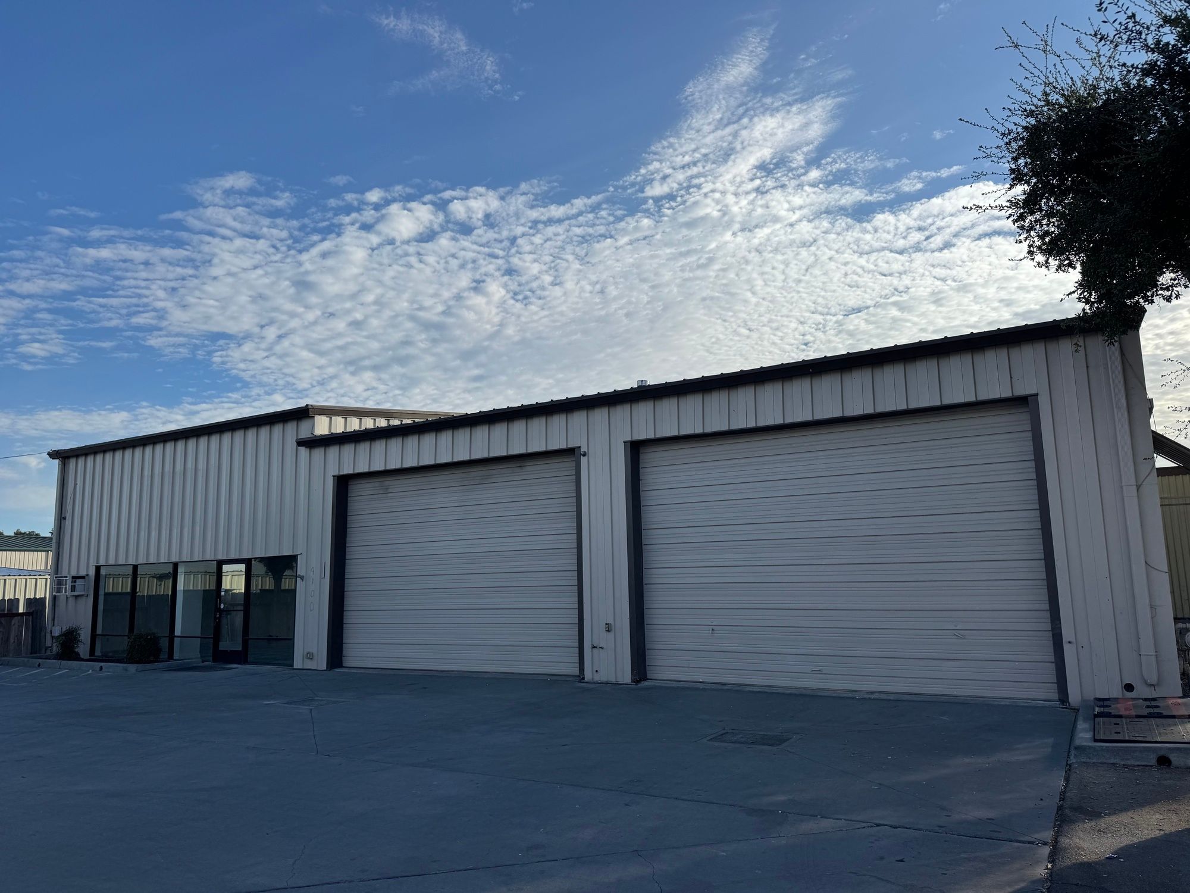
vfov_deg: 56.8
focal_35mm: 24
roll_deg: +1.2
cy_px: 446
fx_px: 825
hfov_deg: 71.6
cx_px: 595
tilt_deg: +8.7
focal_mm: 6.76
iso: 80
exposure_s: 1/5348
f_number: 1.78
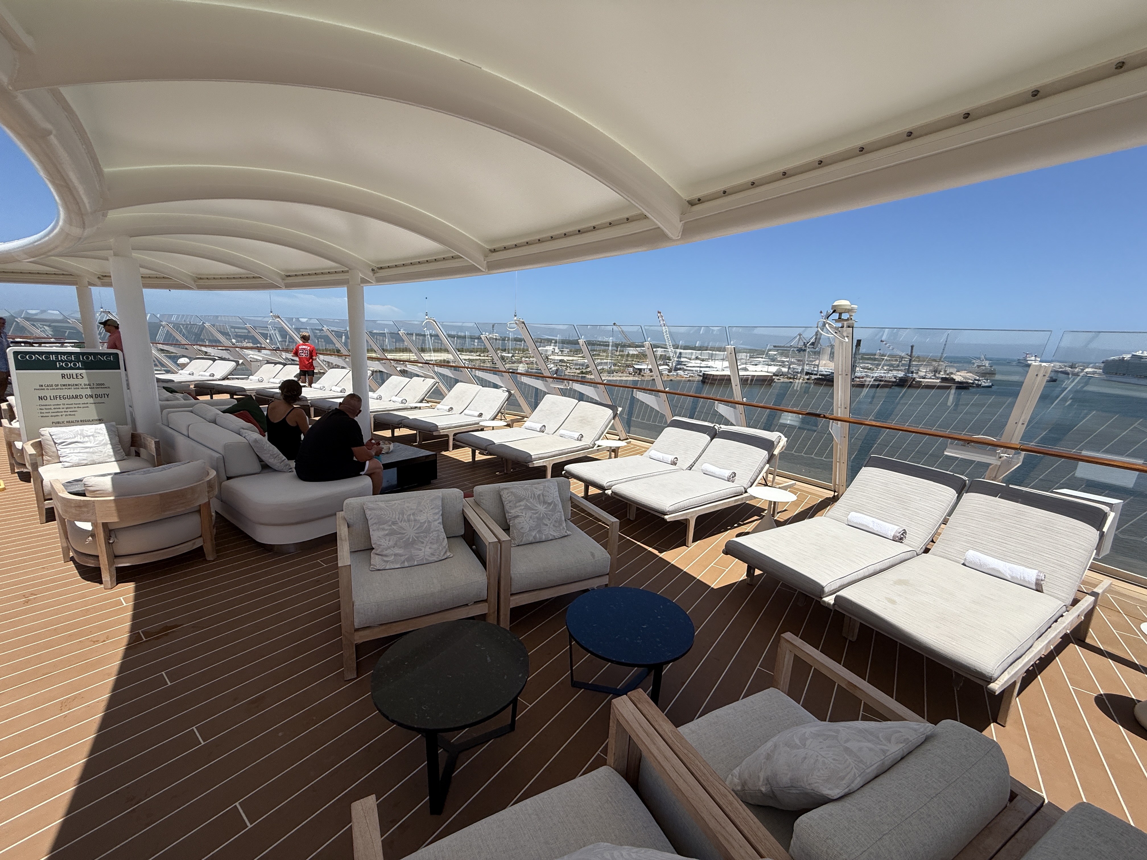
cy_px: 430
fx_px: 464
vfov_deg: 85.7
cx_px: 574
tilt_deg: -11.1
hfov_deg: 102.1
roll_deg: -2.3
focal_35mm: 14
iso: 50
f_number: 2.2
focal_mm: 2.22
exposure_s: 1/3289
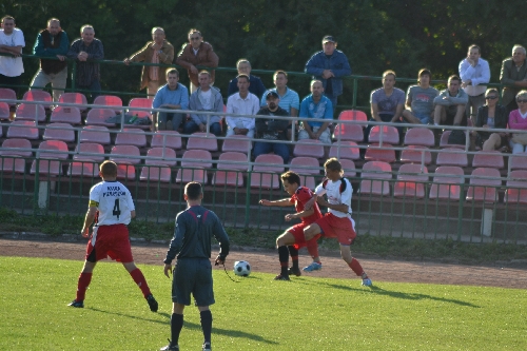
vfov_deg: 3.1
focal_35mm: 450
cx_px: 264
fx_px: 6585
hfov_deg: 4.6
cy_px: 176
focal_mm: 300
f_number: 5.6
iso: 400
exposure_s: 1/800
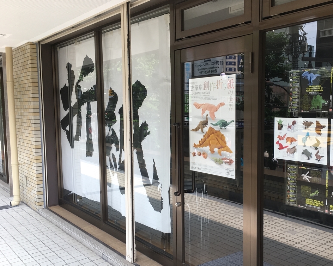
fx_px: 355
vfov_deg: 41.1
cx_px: 208
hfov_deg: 49.8
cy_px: 147
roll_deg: -0.1
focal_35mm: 36
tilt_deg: -4.5
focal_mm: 4.15
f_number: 2.2
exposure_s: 1/262
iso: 25
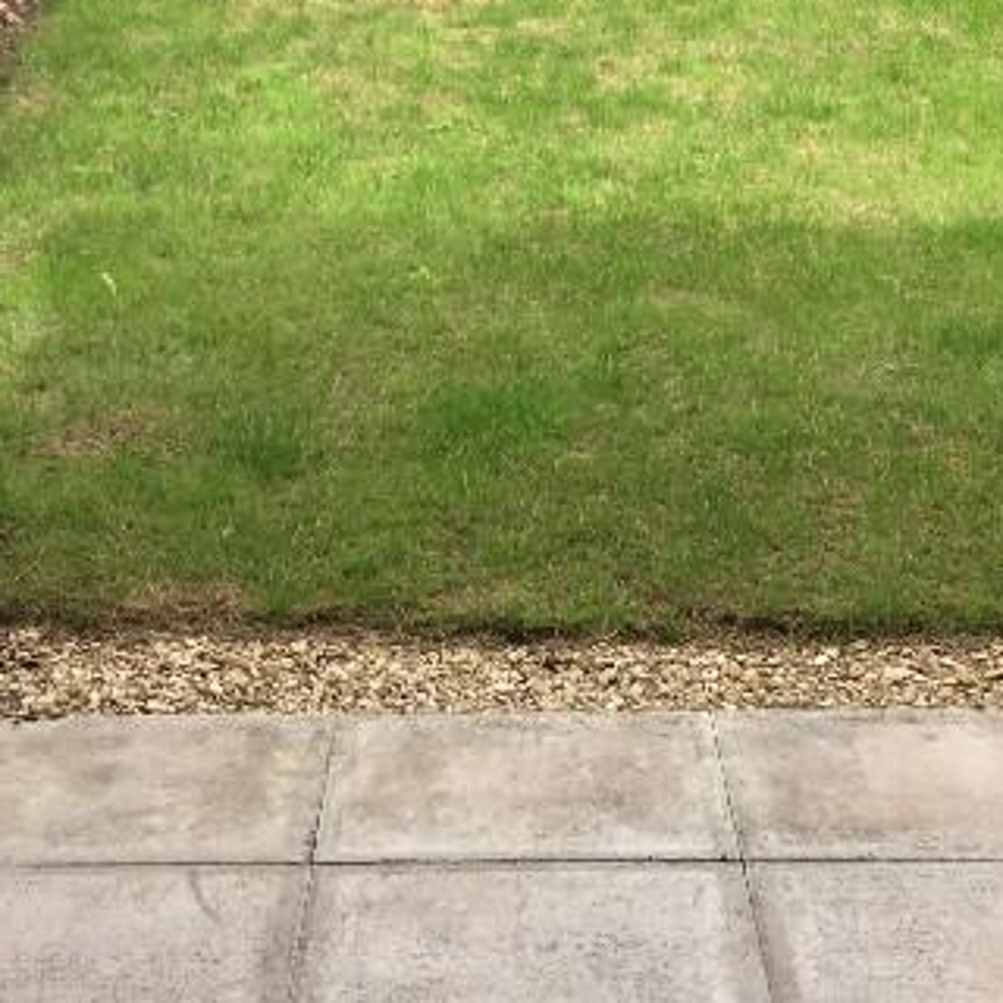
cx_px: 467
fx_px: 2688
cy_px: 103
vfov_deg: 20.7
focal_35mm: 82
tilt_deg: -7.6
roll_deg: +0.7
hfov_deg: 21.1
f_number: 2.2
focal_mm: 4.15
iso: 25
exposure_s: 1/545
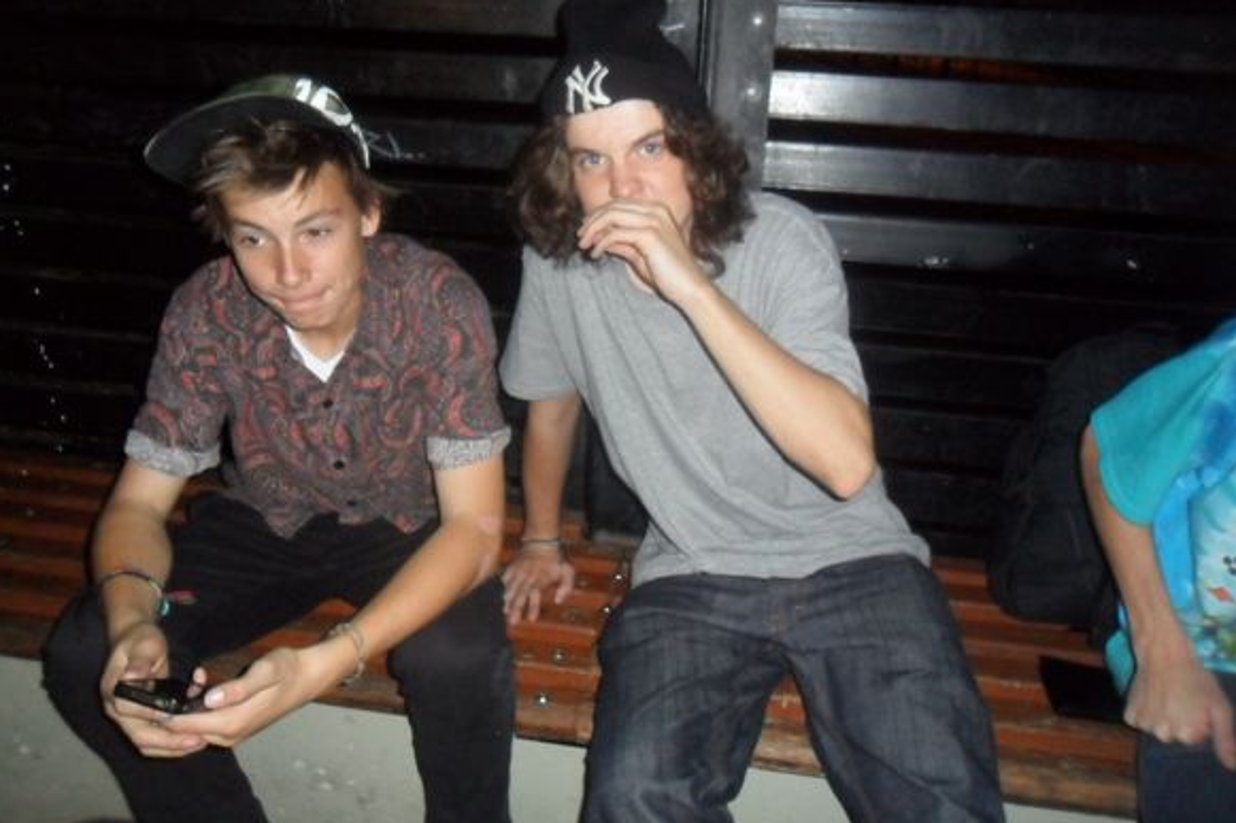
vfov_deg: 44.9
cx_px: 617
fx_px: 995
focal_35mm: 29
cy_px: 370
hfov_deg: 63.7
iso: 400
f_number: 3.5
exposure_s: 1/45
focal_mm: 4.9
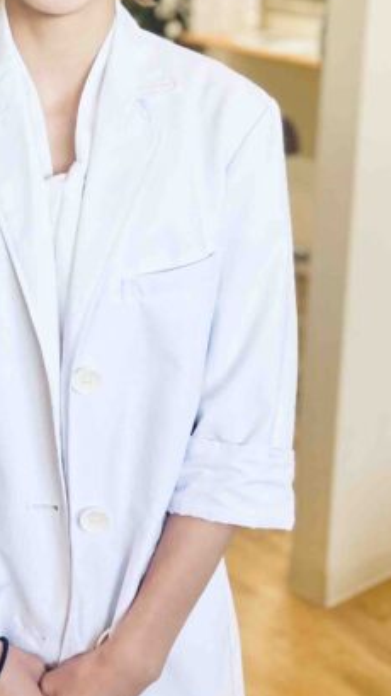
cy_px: 82
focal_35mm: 71
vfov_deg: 28.7
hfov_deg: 16.7
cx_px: 24
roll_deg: -1.6
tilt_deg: -10.8
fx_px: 1309
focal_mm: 5.7
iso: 100
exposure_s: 1/100
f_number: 1.5
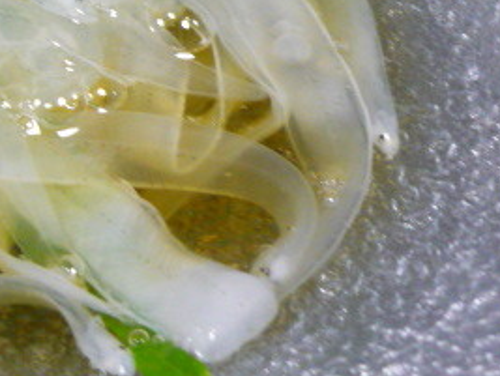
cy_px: 52
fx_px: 1143
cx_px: 45
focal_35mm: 79
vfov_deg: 18.5
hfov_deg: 24.0
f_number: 2.8
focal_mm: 5.5
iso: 400
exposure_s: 1/13
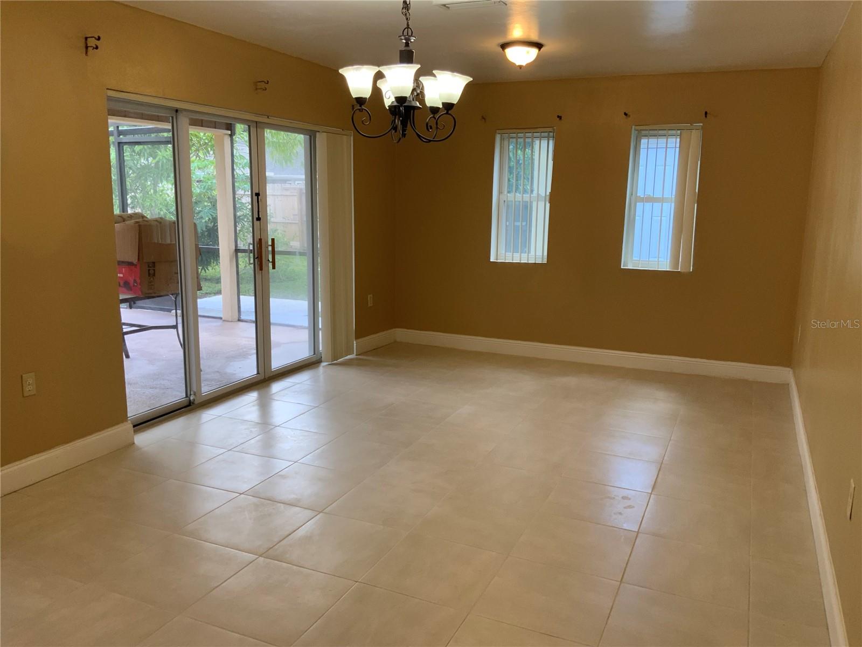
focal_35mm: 29
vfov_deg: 48.2
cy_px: 324
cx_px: 431
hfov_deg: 61.7
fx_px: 722
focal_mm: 3
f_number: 1.8
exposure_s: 1/120
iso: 64
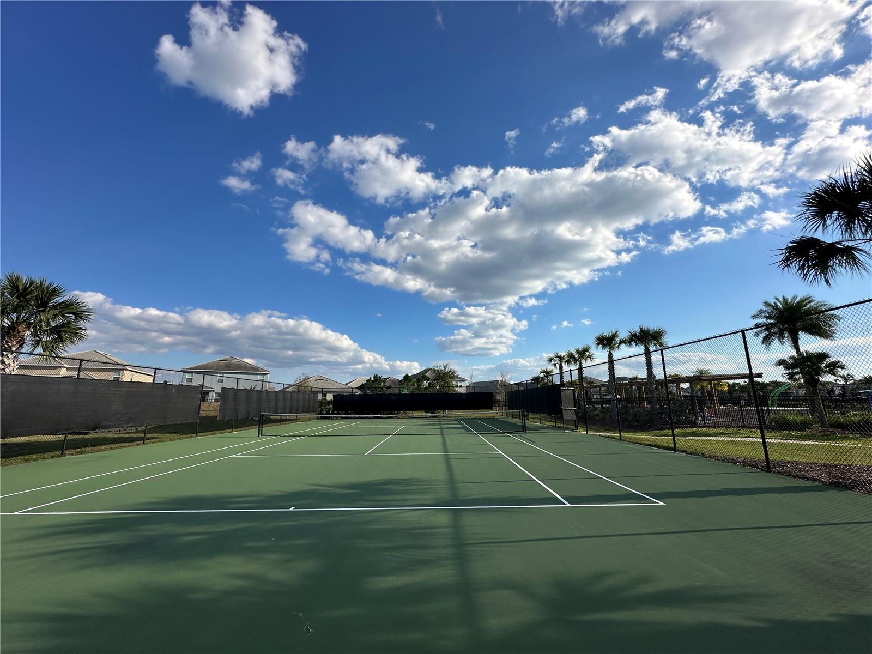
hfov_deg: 102.1
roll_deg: +0.2
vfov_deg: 85.7
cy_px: 327
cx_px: 436
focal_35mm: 14
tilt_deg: +13.5
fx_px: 353
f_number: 2.2
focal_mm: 2.22
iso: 50
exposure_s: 1/2747
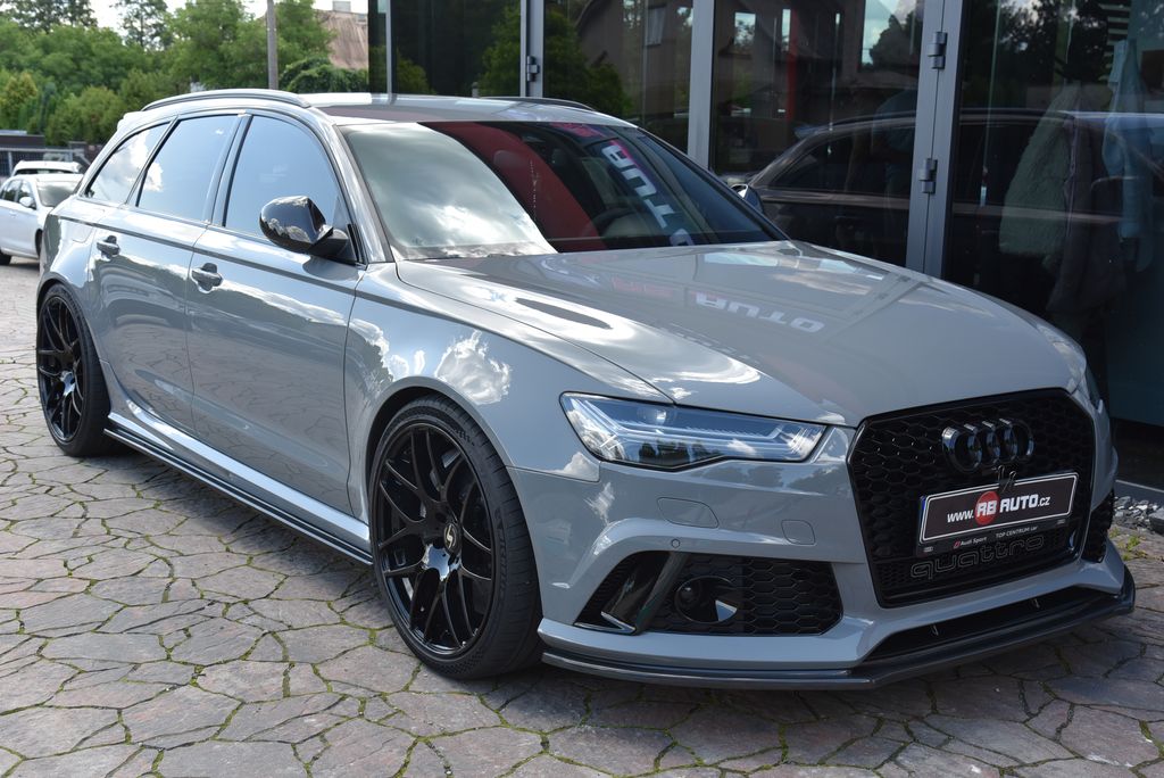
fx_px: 1488
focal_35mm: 46
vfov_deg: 29.3
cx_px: 582
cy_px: 389
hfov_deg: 42.7
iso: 500
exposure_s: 1/200
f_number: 7.1
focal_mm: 46
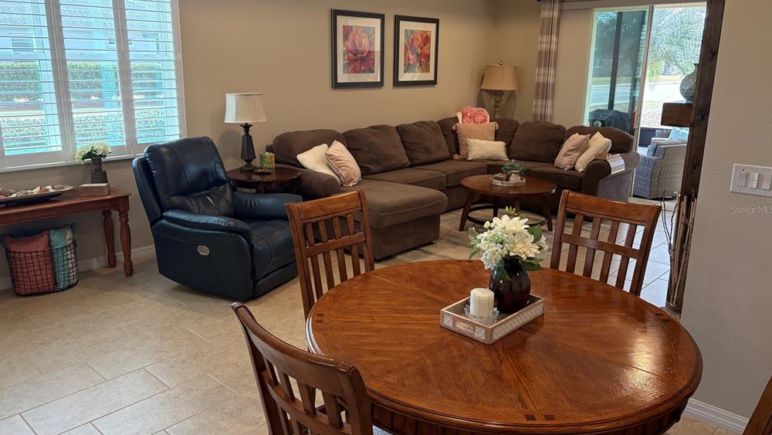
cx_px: 382
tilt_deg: -13.3
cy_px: 209
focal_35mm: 29
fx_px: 594
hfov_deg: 66.1
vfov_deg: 40.2
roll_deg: -0.2
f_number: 1.6
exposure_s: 1/120
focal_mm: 5.96
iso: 200
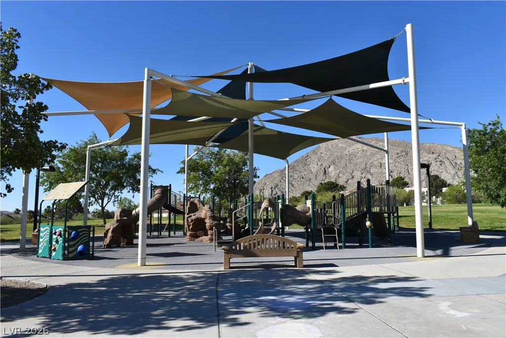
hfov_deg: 67.4
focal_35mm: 27
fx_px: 380
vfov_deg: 47.9
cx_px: 253
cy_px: 169
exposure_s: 1/400
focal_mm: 18
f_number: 10
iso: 200
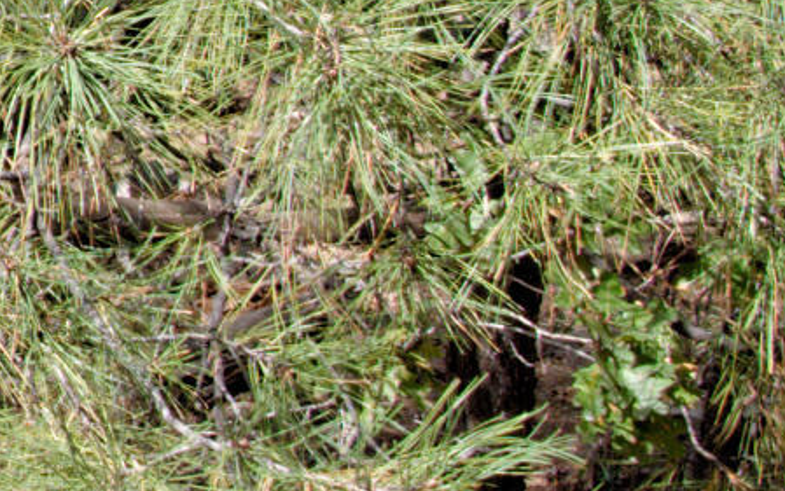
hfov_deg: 10.3
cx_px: -904
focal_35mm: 184
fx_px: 3938
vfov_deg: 7.0
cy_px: -323
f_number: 7.1
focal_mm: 12
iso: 200
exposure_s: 1/125
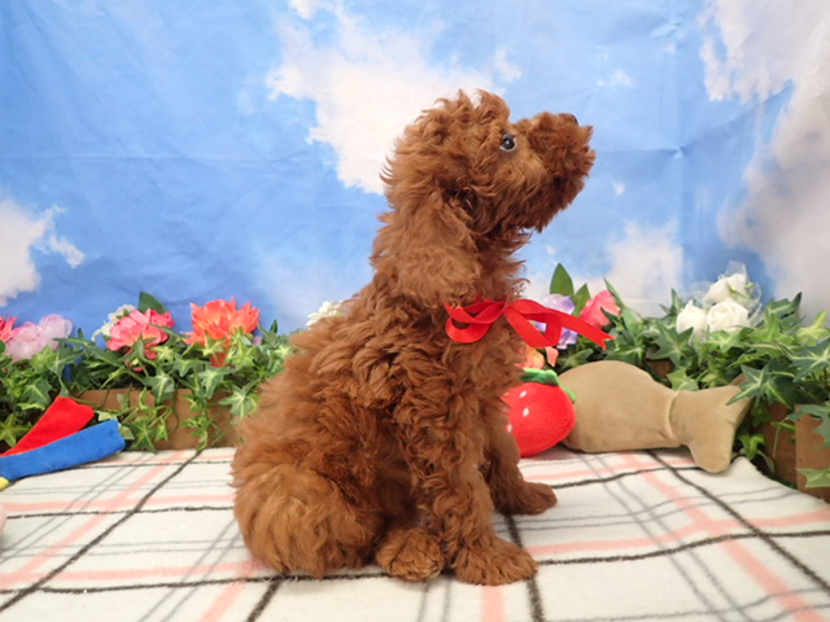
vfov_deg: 54.9
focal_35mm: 25
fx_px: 599
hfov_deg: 69.4
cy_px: 311
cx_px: 415
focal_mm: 4.5
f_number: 2
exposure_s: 1/60
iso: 400
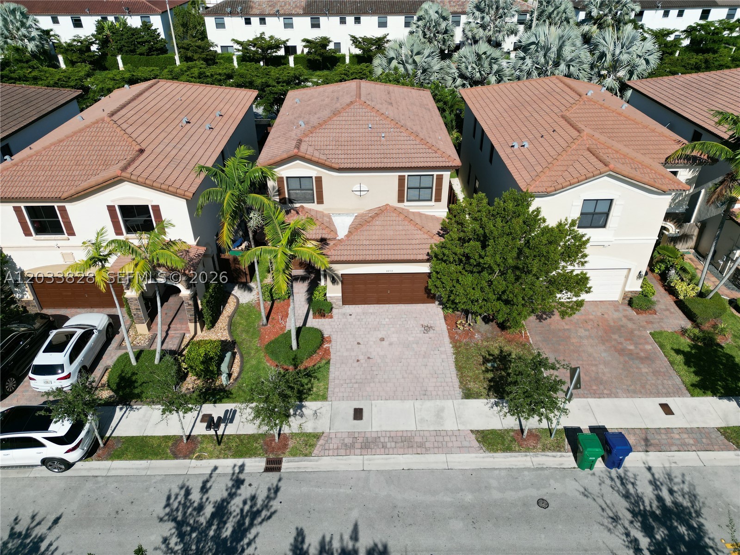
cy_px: 278
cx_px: 370
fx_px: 513
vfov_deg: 56.8
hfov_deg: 71.6
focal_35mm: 24
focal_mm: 6.72
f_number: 1.7
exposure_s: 1/6400
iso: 200
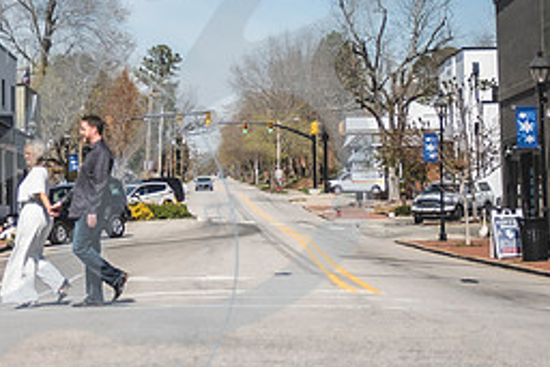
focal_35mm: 114
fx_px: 1743
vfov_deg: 12.0
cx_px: 108
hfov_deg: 17.8
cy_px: 75
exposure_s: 1/2500
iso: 100
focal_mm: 48
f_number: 2.8
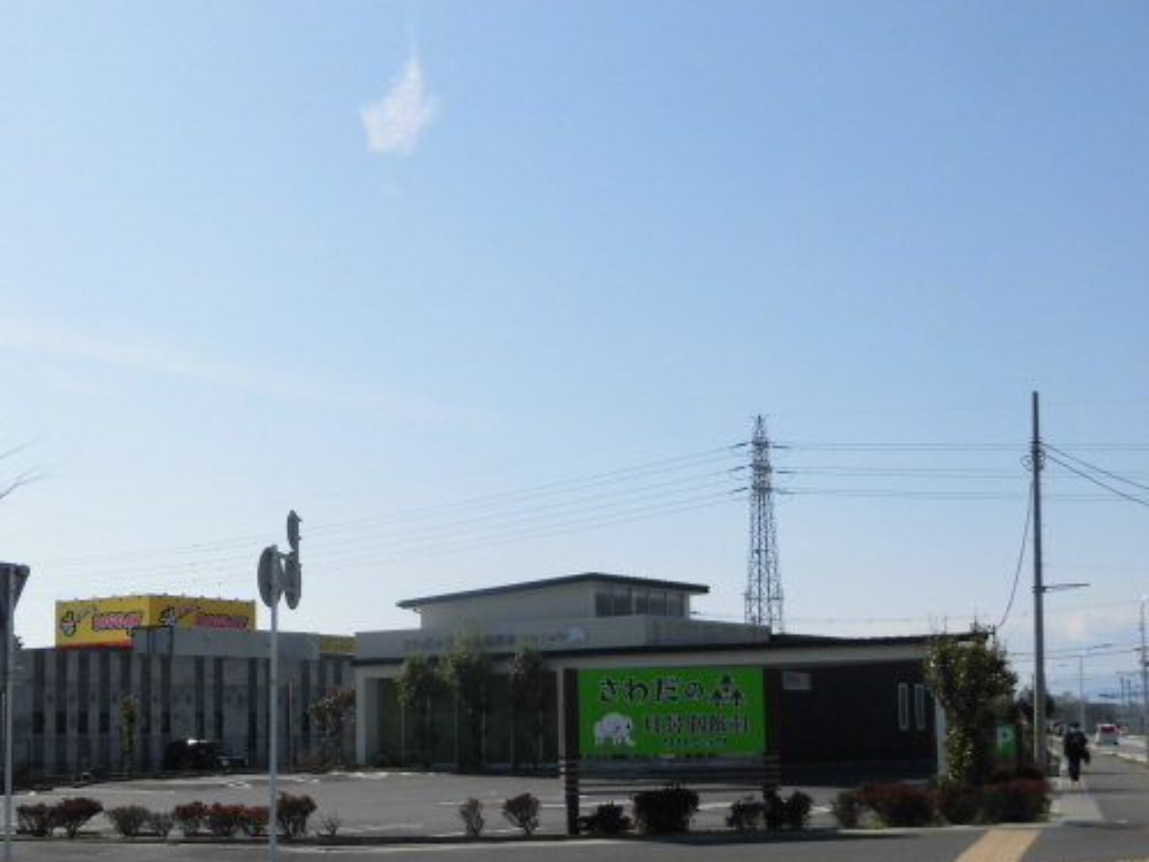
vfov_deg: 26.5
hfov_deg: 34.8
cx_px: 432
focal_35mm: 55
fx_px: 1826
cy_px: 542
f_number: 9.7
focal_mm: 7.72
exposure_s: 1/320
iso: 100
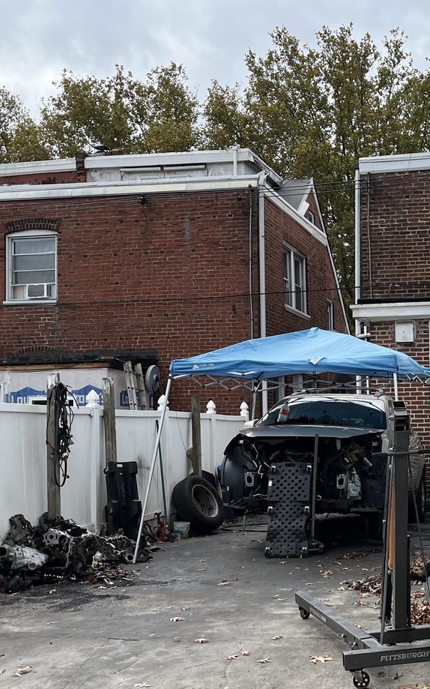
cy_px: 396
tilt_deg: +1.9
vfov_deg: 41.7
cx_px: 375
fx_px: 900
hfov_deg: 26.1
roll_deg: -0.3
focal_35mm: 48
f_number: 1.6
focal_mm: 5.1
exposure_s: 1/1832
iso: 50
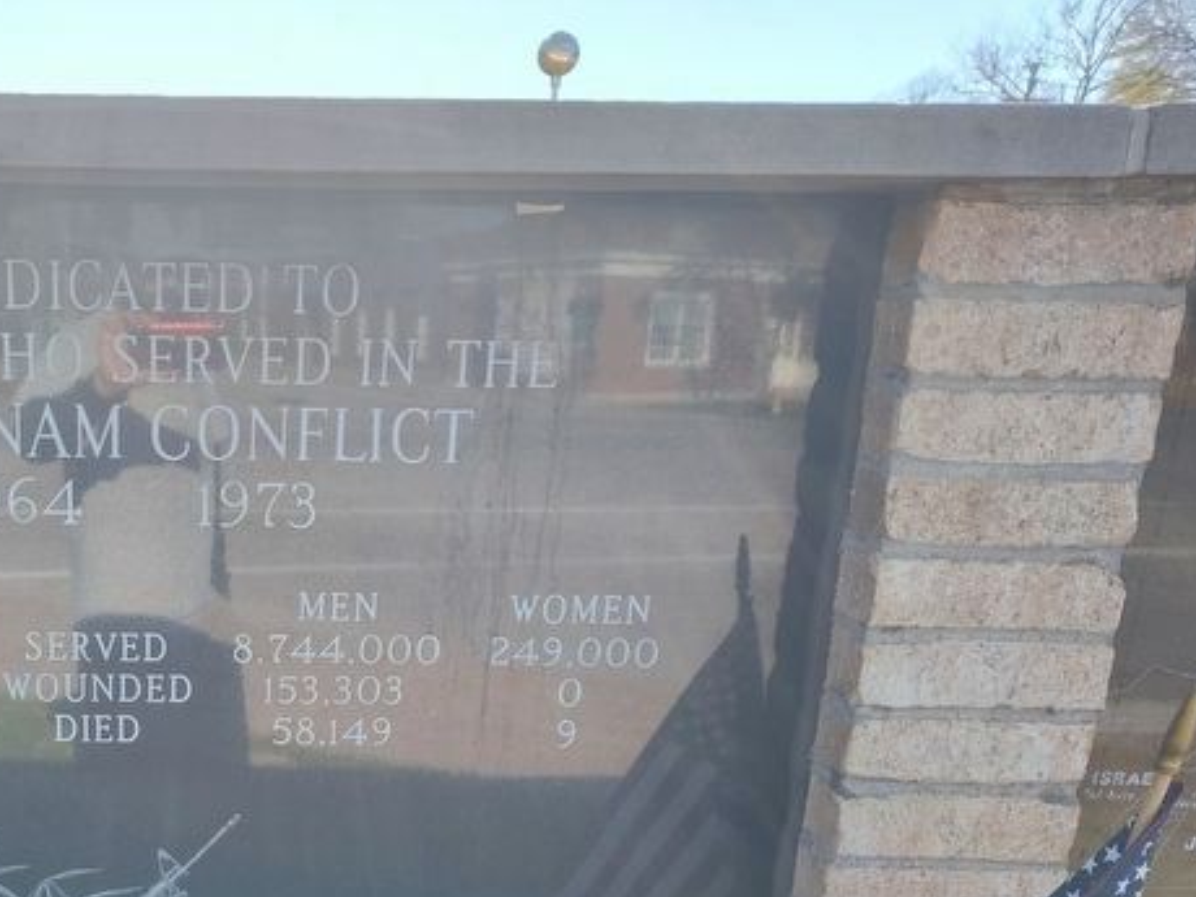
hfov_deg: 43.6
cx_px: 169
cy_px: 772
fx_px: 1382
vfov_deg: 34.4
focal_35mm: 40
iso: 100
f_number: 1.8
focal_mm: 5.56
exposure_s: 1/442
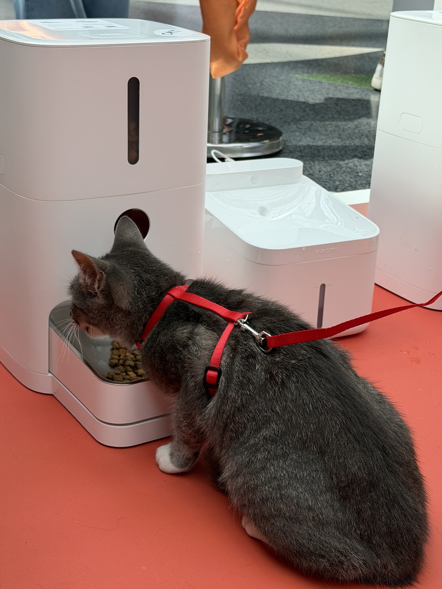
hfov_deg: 25.2
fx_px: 988
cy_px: 279
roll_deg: -2.6
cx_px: 223
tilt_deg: -21.2
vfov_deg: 33.2
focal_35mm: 58
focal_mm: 6.76
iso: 64
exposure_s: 1/450
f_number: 1.78
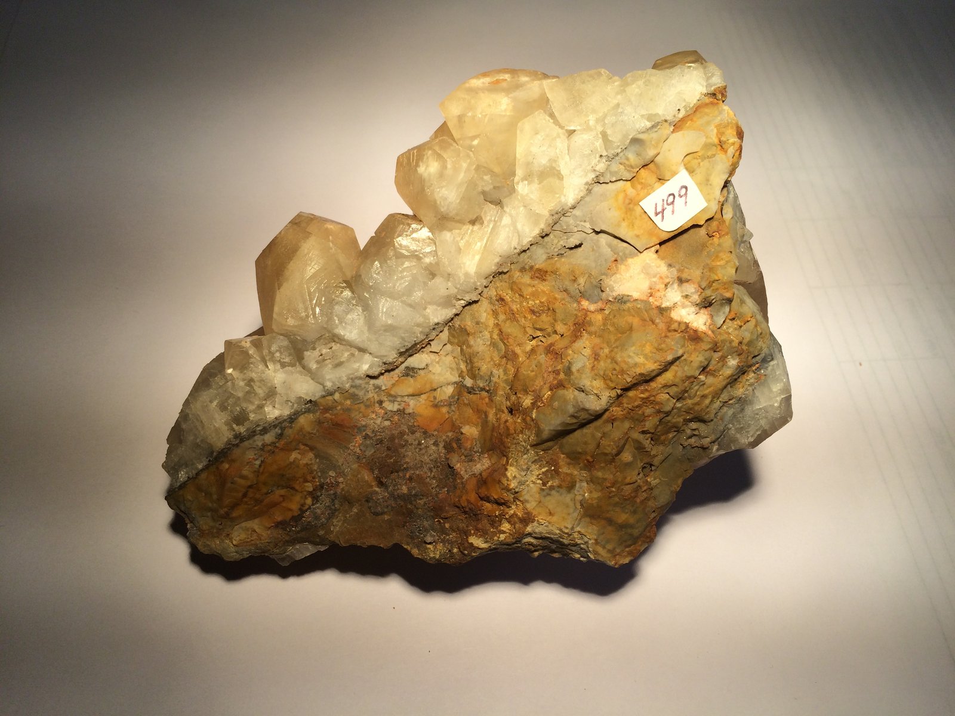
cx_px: 478
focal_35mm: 29
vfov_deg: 48.2
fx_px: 800
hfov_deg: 61.7
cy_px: 358
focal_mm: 4.15
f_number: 2.2
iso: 32
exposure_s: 1/313
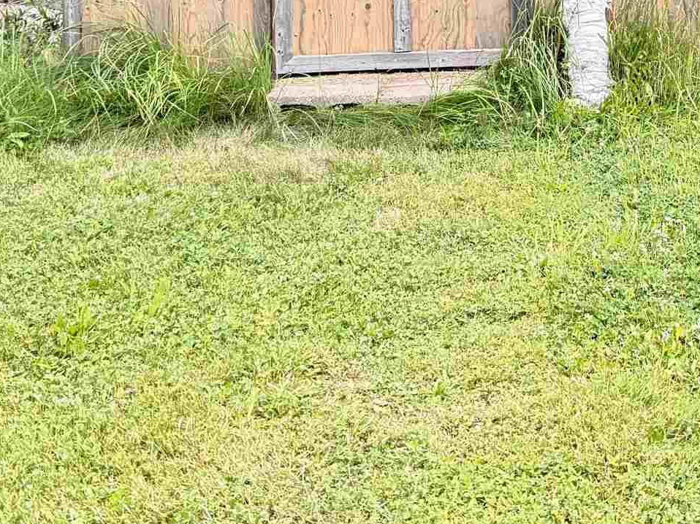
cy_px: -201
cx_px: 616
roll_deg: +1.3
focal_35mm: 77
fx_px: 1557
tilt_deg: -0.3
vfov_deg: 17.6
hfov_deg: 24.7
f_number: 1.78
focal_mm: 6.76
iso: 200
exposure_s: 1/228
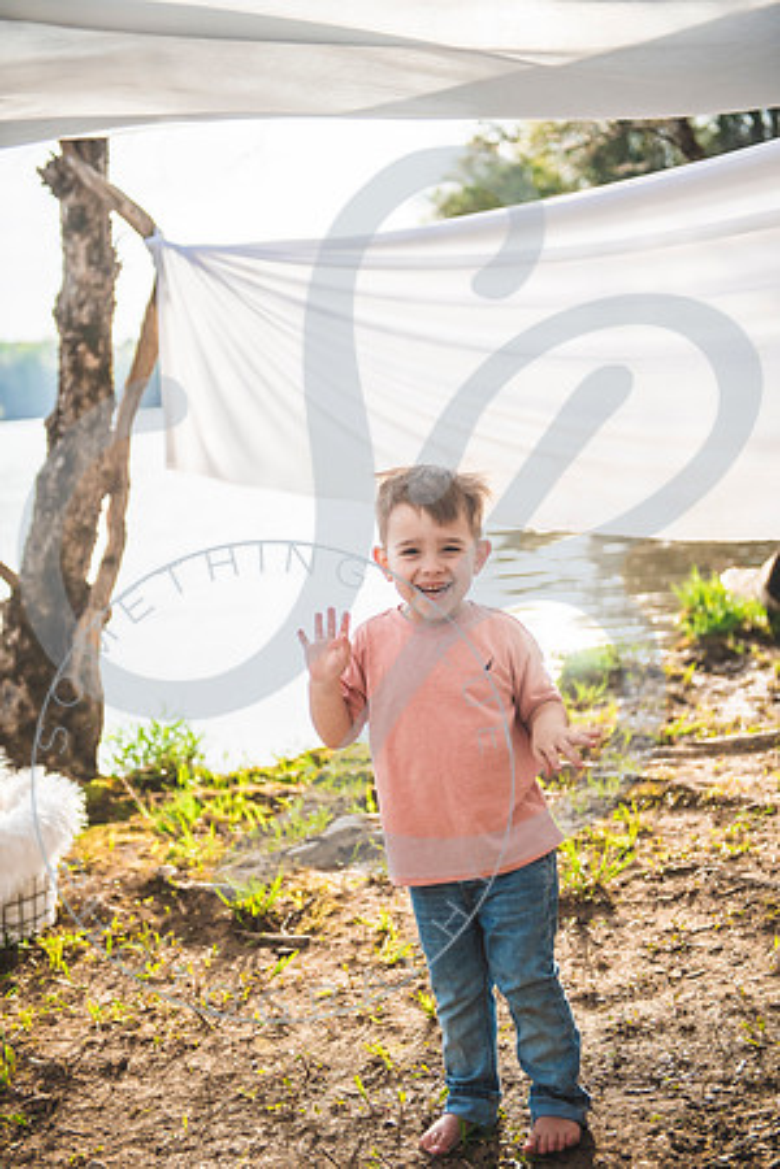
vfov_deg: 41.1
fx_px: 1560
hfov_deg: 28.1
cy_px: 584
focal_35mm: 48
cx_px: 390
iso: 250
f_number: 2.8
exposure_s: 1/2000
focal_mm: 48
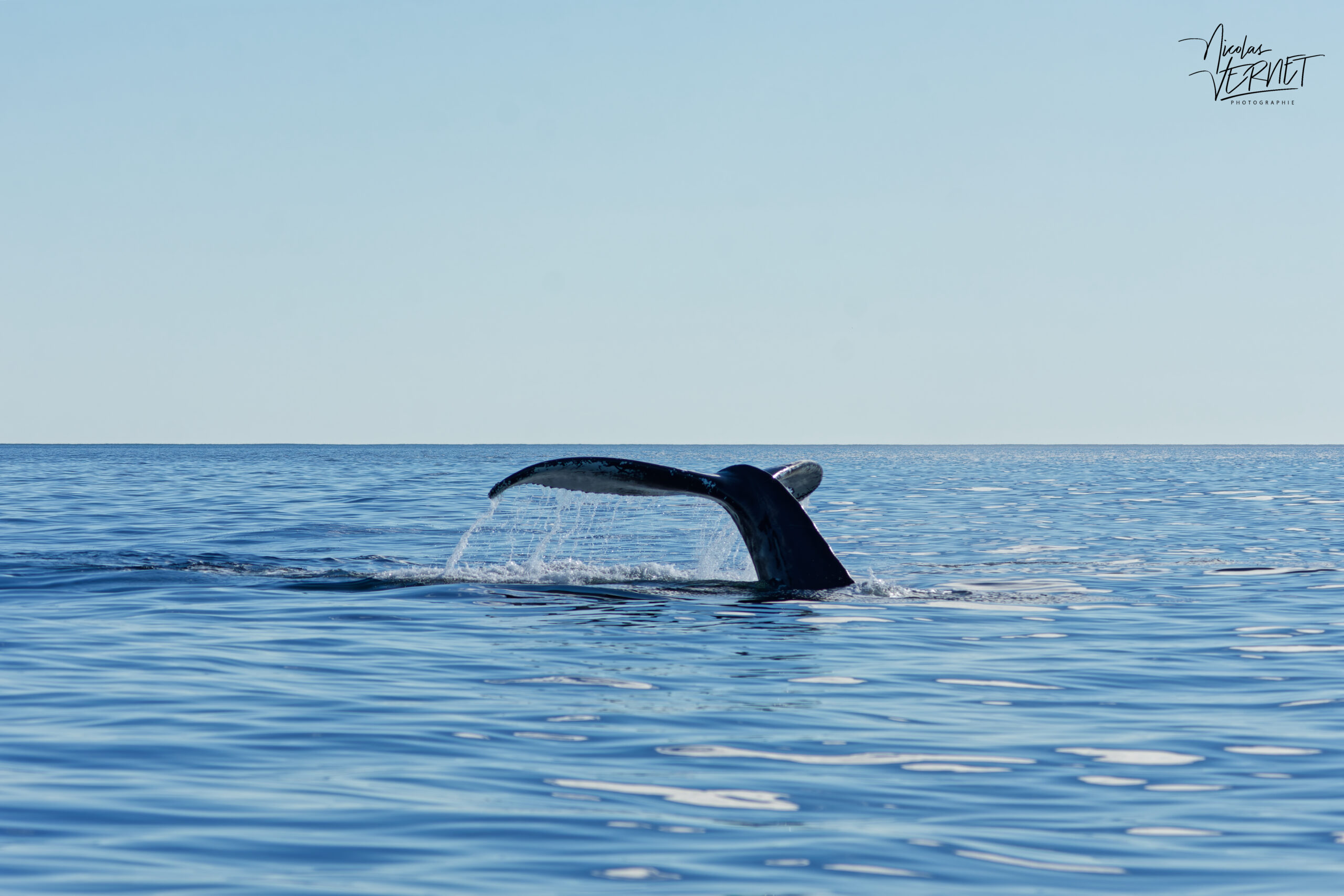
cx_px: 672
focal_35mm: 225
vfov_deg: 6.1
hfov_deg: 9.1
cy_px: 448
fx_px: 8400
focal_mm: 150
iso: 320
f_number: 8
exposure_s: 1/1000
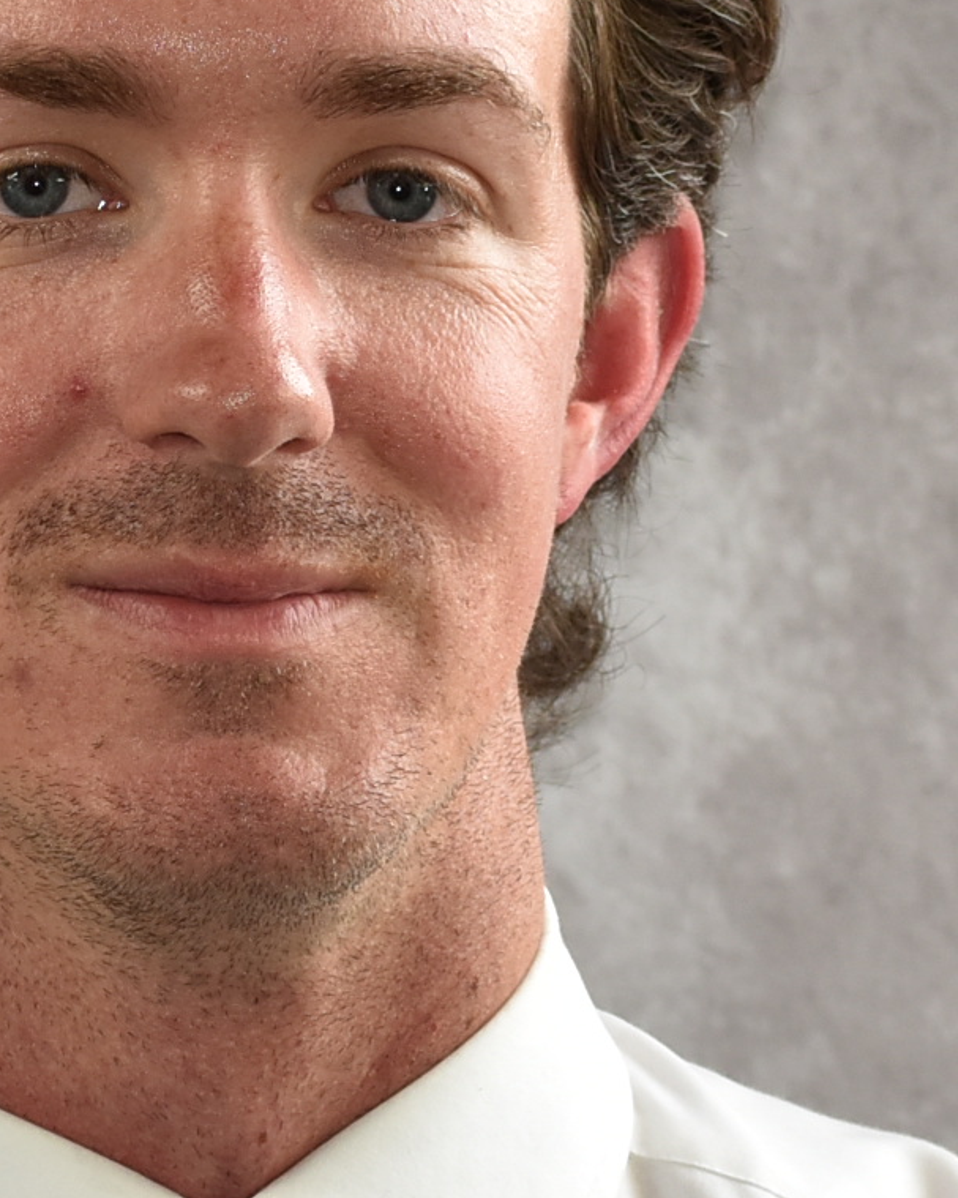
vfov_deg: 5.0
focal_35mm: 389
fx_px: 13789
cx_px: 188
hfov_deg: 4.0
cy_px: 848
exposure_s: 1/125
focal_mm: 70
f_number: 5.6
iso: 450
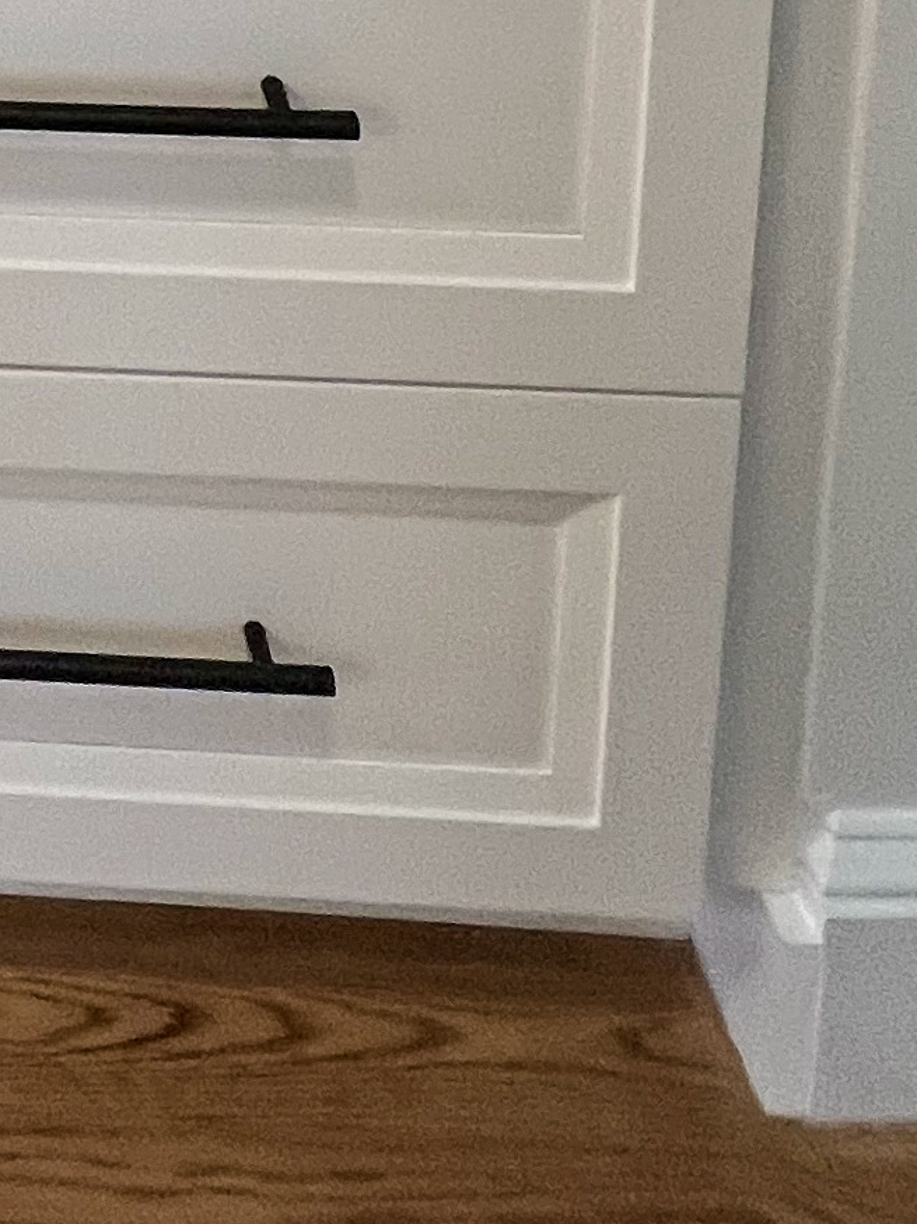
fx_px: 2120
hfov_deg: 20.3
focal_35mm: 60
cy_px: -1069
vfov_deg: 20.5
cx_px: -528
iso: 160
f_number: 1.8
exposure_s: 1/61
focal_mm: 1.57
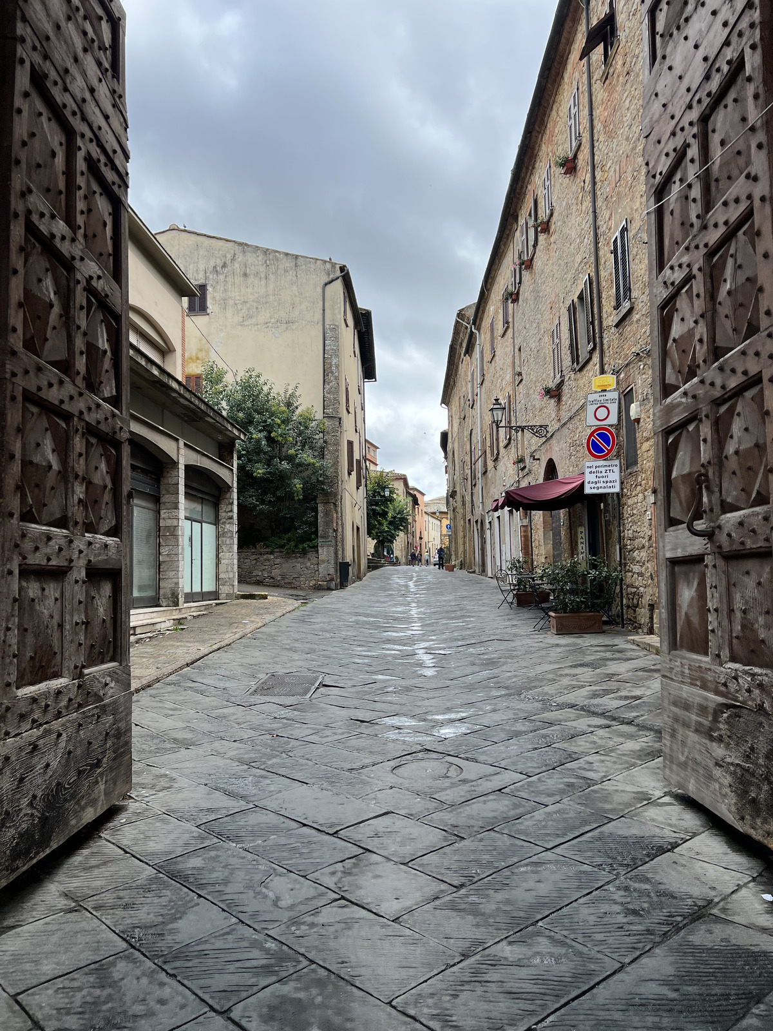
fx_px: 774
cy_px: 516
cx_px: 386
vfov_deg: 67.3
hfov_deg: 53.1
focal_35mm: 26
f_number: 1.5
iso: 50
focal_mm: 5.7
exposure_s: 1/1724
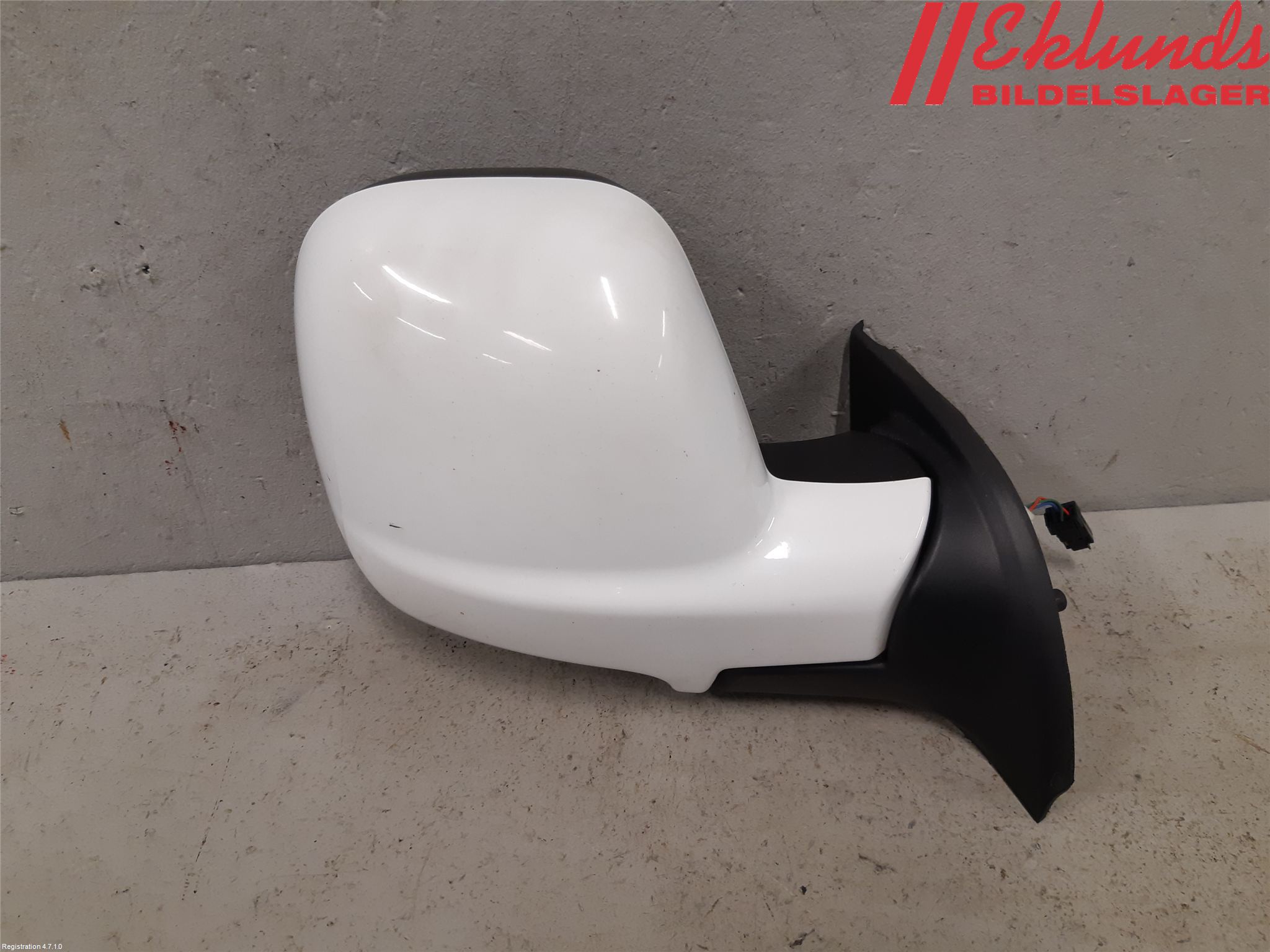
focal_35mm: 26
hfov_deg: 67.3
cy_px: 476
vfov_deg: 53.1
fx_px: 954
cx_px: 635
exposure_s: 1/60
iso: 100
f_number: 1.7
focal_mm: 3.93
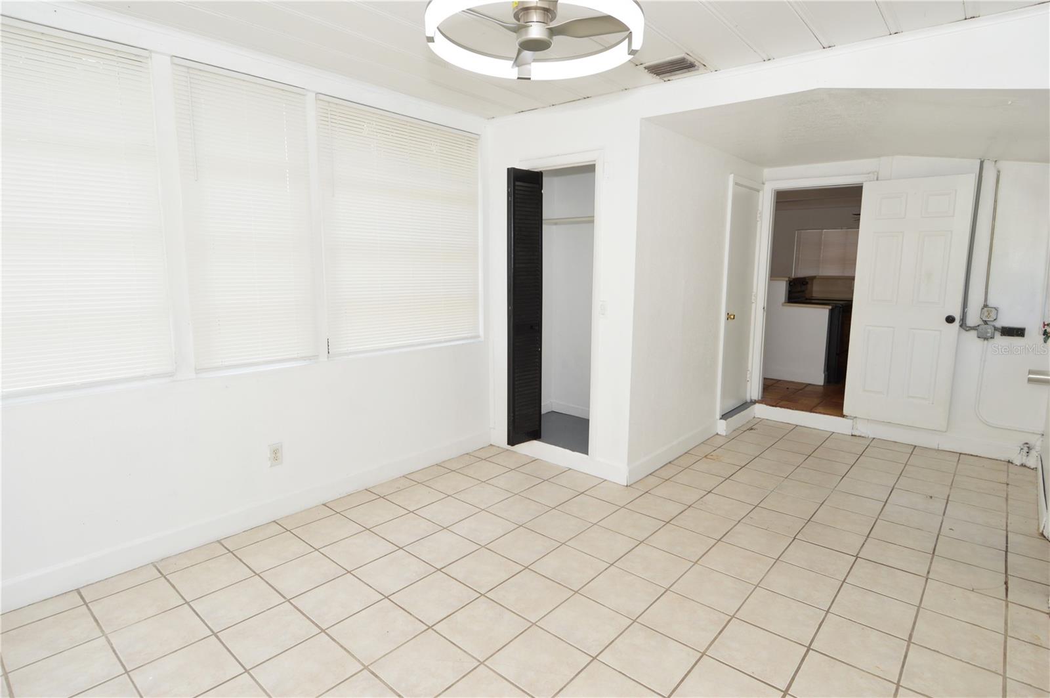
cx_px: 525
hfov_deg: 90.1
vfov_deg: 67.3
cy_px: 349
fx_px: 524
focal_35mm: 18
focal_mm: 12
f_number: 5.6
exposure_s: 1/125
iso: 180
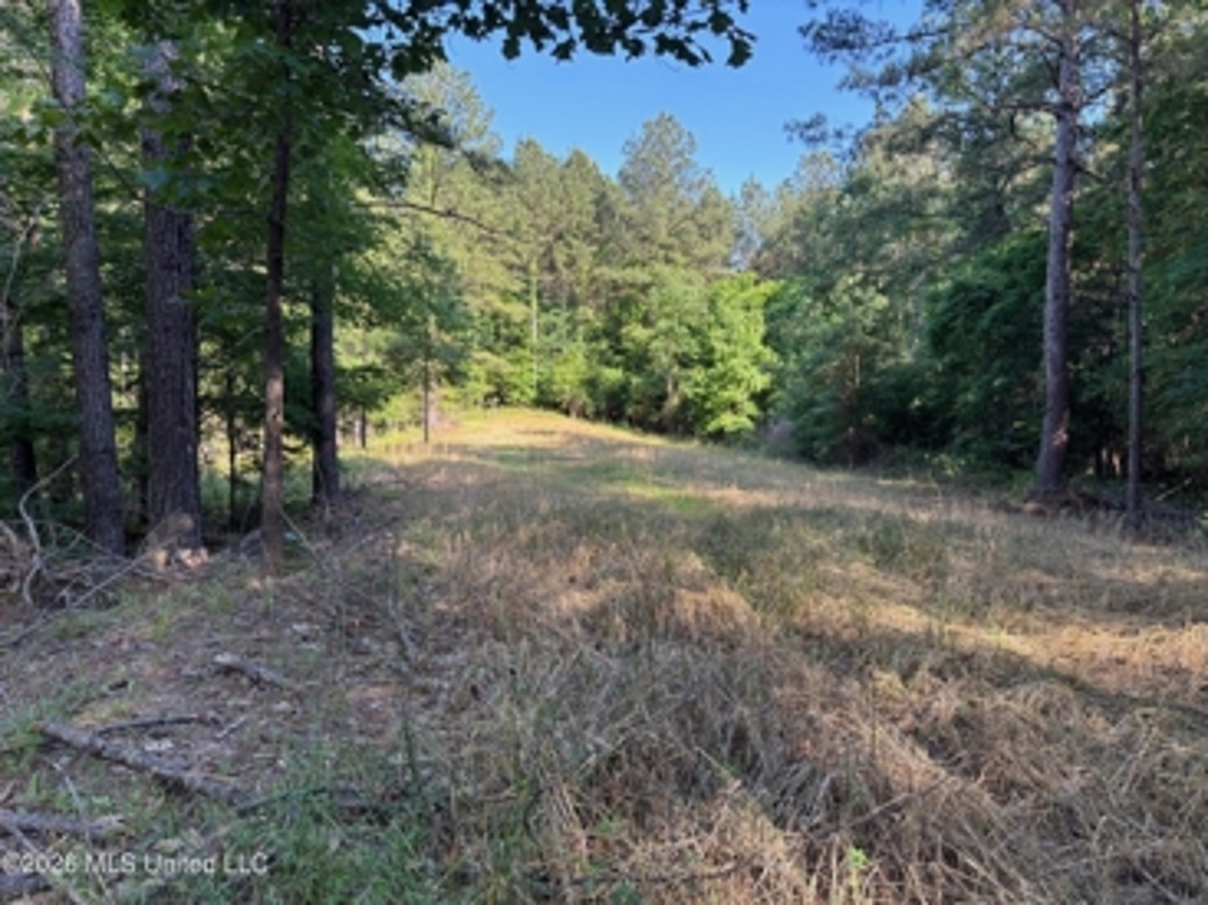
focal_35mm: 26
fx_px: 907
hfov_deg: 67.3
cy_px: 452
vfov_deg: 53.0
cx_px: 604
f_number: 1.6
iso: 40
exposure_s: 1/237
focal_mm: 5.96
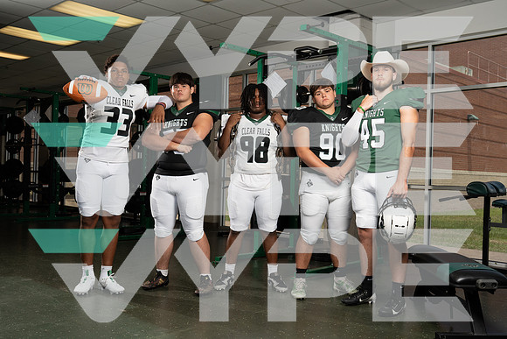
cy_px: 170
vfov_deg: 36.0
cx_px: 254
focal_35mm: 37
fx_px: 521
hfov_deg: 51.9
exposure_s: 1/250
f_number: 8
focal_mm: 37
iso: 400
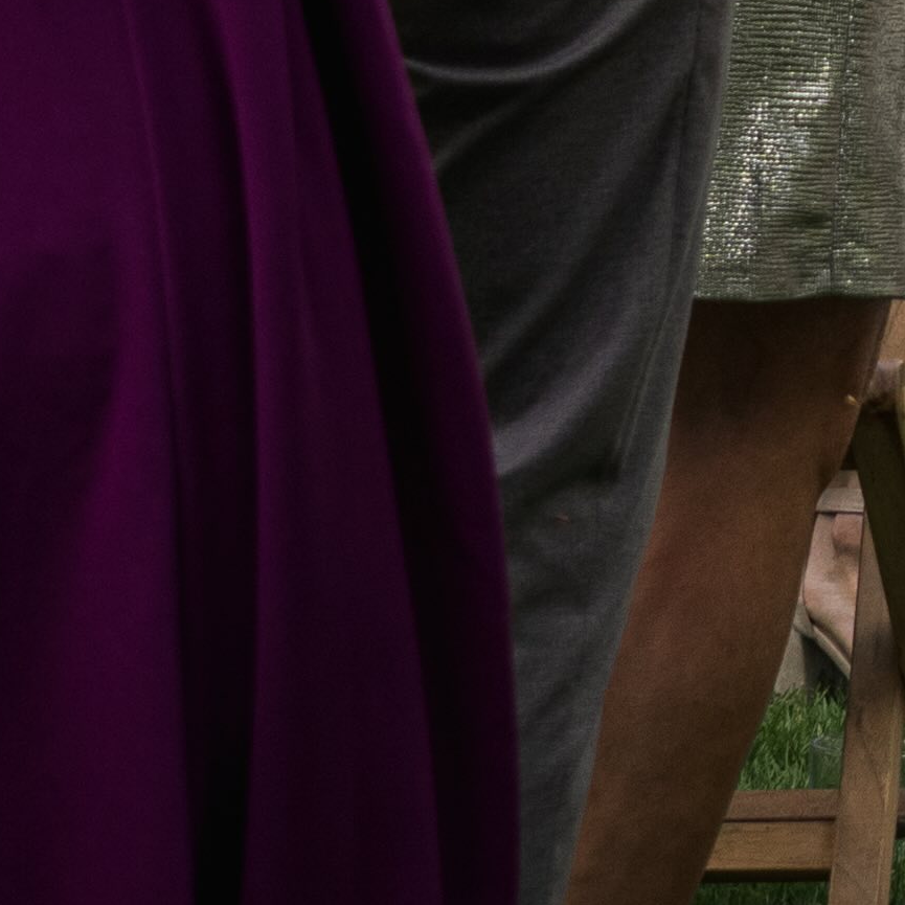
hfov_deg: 4.9
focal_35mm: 341
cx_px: 2539
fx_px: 10086
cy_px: -1106
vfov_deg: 5.0
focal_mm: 51
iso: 400
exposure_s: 1/1000
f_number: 4
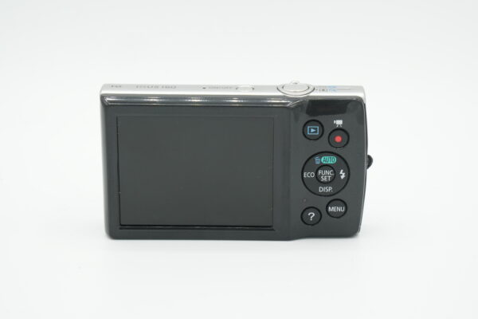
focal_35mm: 92
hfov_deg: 22.3
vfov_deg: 14.9
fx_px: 1215
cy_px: 160
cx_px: 239
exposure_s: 1/100
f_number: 14
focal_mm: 61
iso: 500
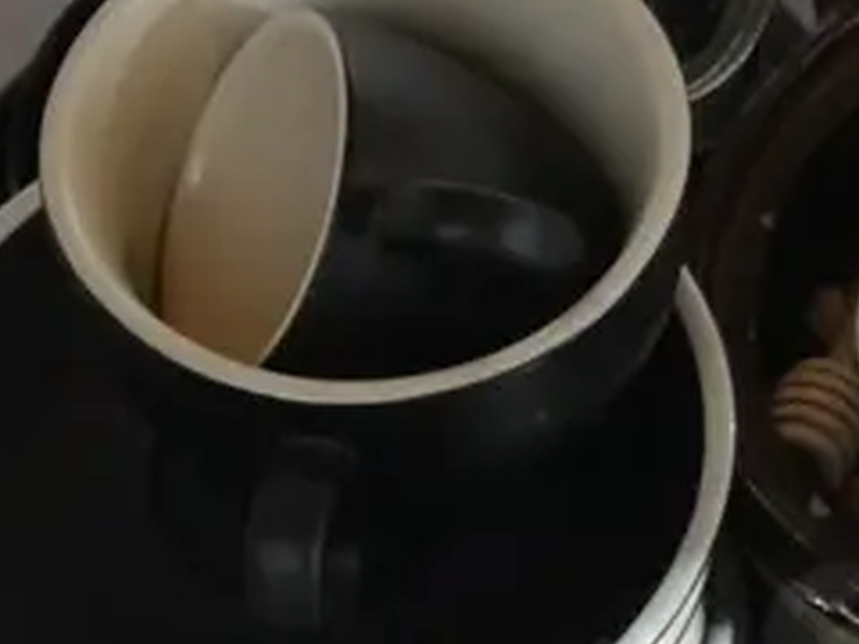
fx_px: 4864
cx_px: 1145
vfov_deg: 7.6
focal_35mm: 196
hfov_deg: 9.9
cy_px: 419
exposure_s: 1/15
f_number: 5.1
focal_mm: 23
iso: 3200
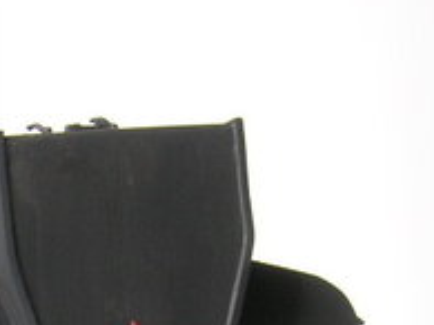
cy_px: 573
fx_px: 1529
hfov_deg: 15.9
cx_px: 29
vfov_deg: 11.3
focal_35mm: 122
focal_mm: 5.7
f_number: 4.9
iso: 50
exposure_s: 1/105
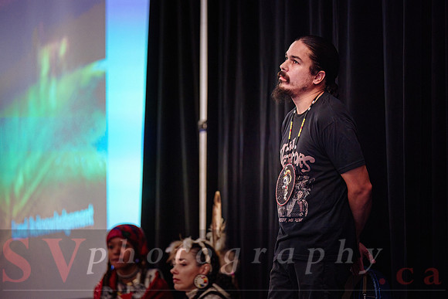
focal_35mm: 200
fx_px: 2489
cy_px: 150
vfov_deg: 6.9
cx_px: 224
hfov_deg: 10.3
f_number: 2.8
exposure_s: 1/200
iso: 3200
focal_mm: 200
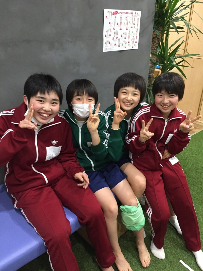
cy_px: 136
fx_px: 227
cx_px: 102
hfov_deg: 48.2
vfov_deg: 61.7
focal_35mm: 29
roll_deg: -0.8
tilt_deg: -26.7
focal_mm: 4.15
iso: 250
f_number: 2.2
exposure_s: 1/30
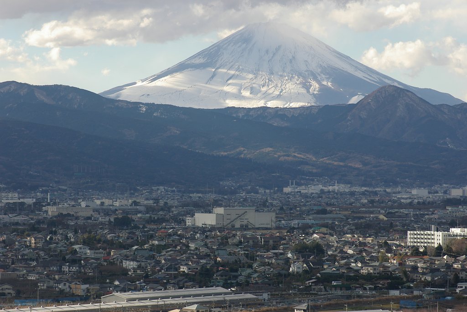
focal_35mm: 150
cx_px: 234
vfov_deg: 9.2
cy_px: 156
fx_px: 1947
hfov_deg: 13.7
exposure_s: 1/250
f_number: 9
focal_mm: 100
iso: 200
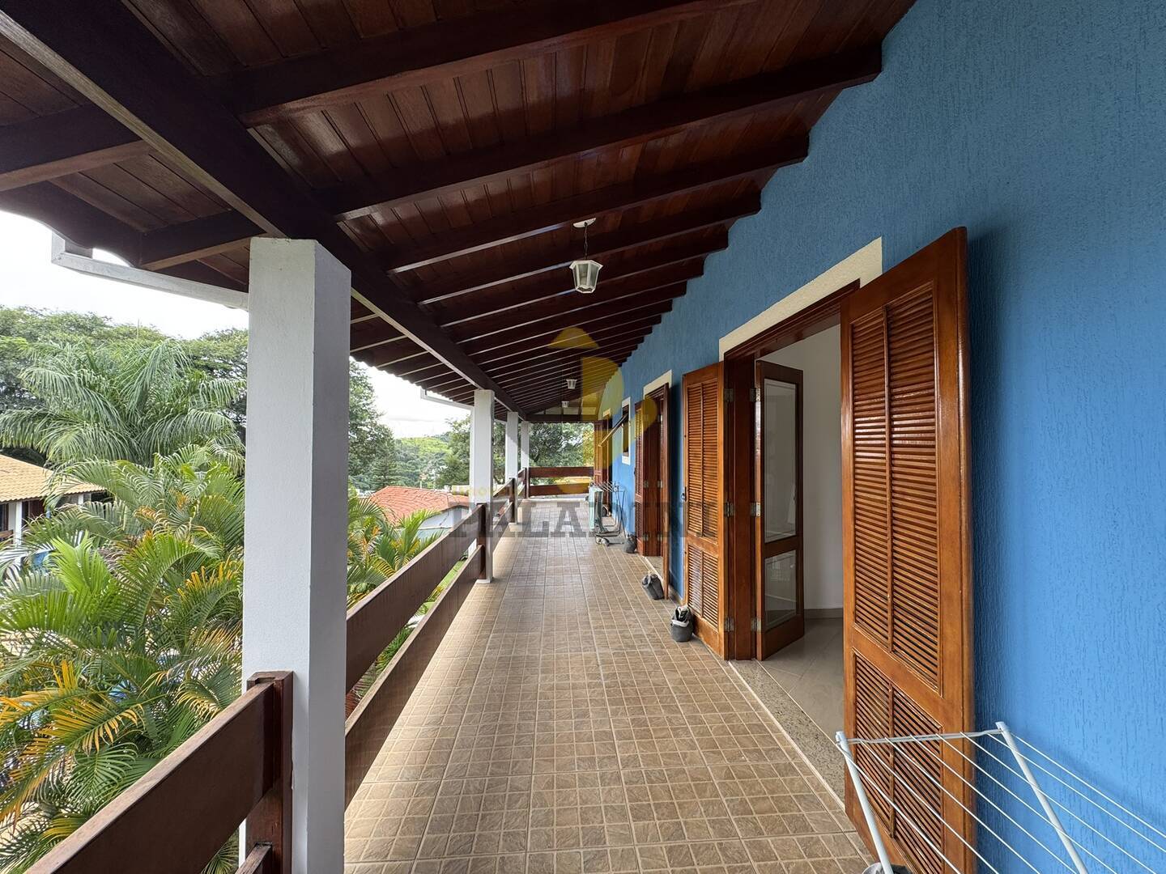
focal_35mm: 14
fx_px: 472
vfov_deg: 85.7
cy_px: 437
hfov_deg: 102.1
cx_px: 583
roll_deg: -0.5
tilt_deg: -0.1
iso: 40
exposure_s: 1/99
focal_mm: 2.22
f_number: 2.2
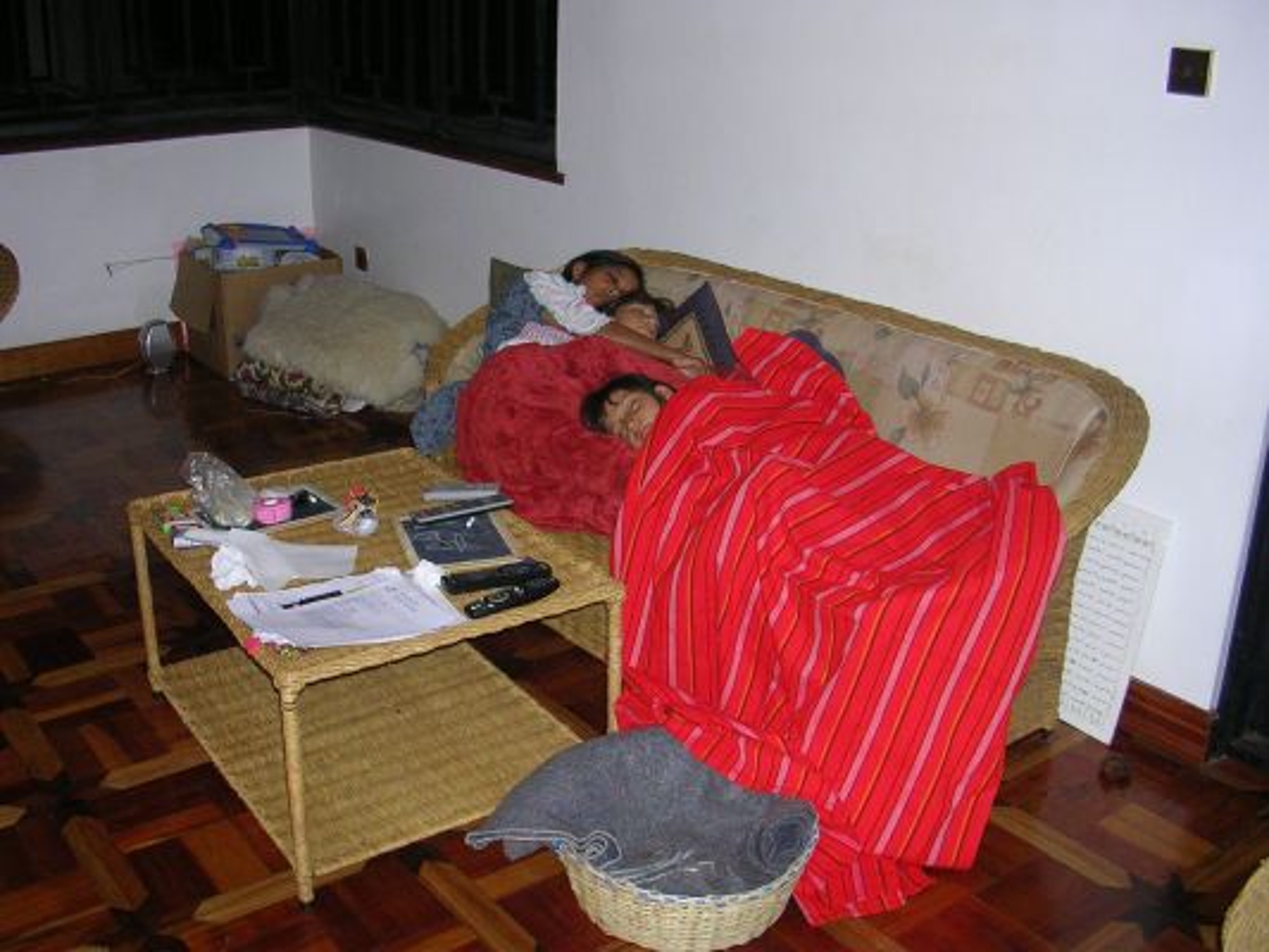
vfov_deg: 37.7
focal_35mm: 38
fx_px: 1393
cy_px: 476
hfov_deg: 49.0
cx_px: 634
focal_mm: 5.8
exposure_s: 1/60.1
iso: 130
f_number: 2.8
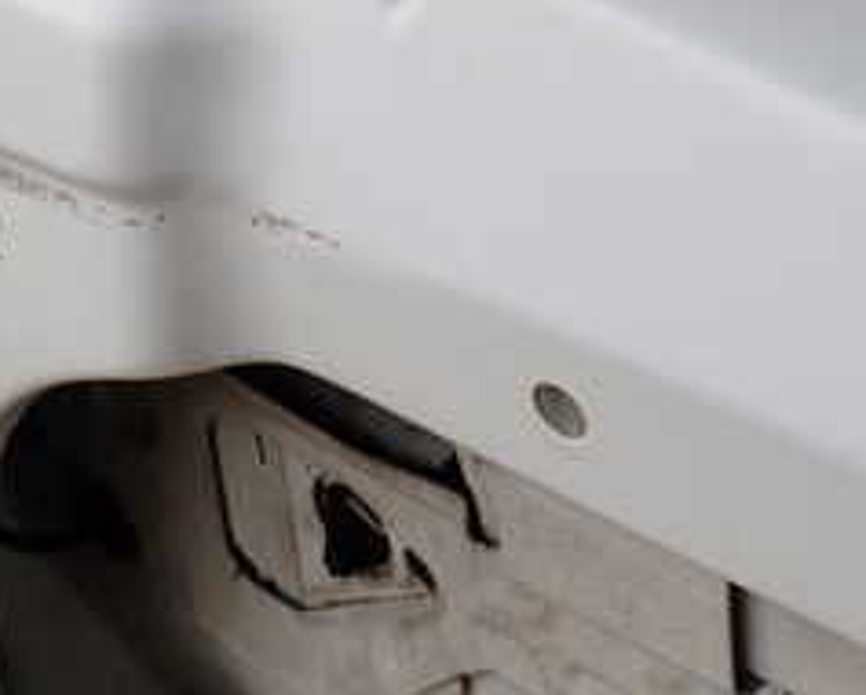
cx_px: 267
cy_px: 117
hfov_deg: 21.4
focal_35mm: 89
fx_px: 2283
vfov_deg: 17.1
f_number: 3.5
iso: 100
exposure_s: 1/640
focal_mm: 6.37
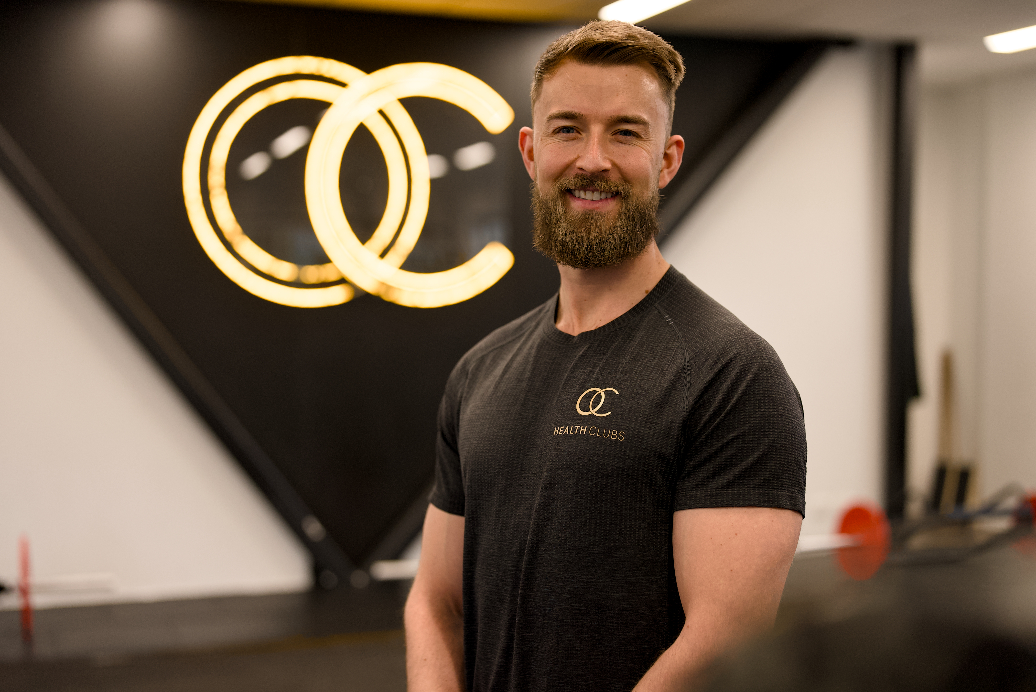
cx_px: 518
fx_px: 1440
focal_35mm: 50
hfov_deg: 39.6
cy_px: 346
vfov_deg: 27.0
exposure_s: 1/320
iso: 640
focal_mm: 50
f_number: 2
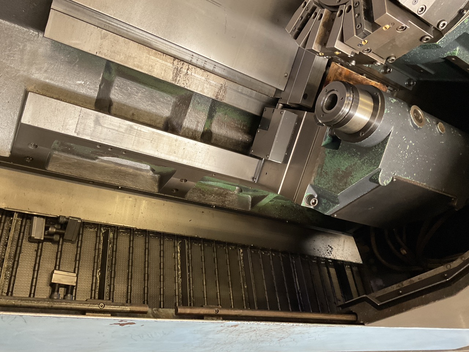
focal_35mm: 29
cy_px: 176
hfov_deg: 61.7
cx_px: 234
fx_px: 393
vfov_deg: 48.2
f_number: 1.8
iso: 200
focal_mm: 3
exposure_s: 1/40
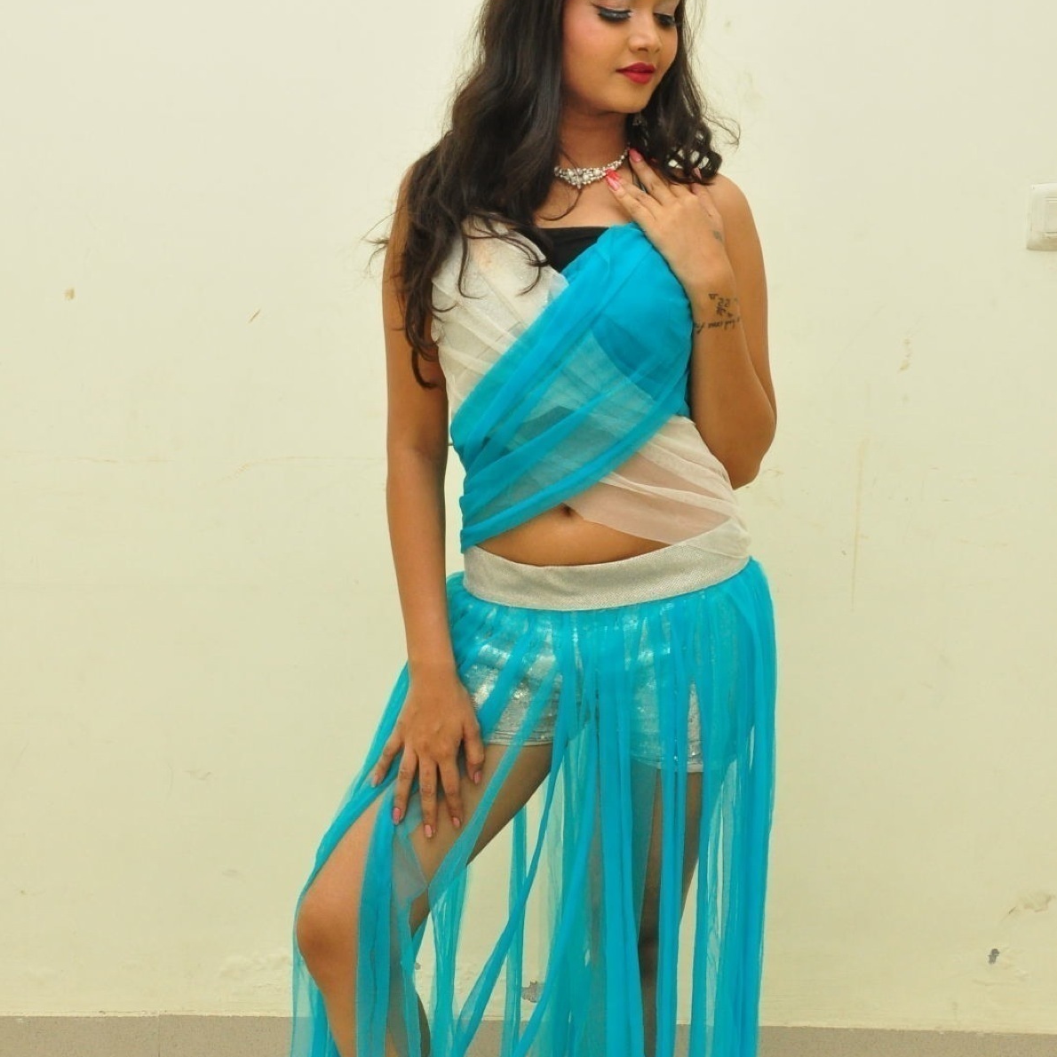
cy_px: 608
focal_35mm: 58
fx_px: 2004
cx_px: 530
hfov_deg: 29.6
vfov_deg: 29.5
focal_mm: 30
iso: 1600
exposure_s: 1/125
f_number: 9
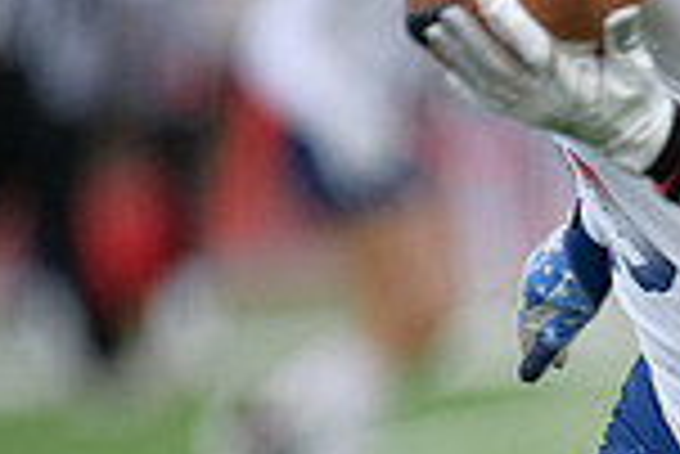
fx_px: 21780
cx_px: 1139
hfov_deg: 1.8
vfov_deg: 1.2
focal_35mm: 1152
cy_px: 506
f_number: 2.8
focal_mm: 300
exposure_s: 1/3200
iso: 4500
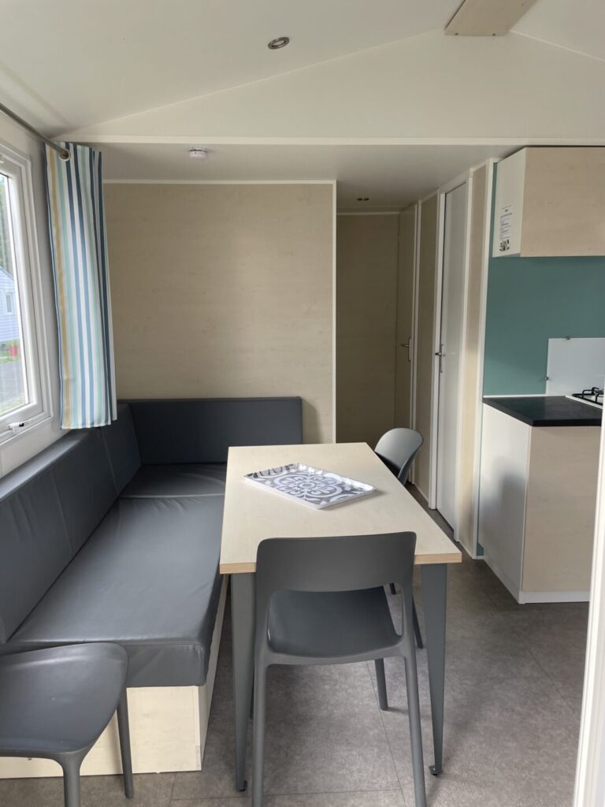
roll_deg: +0.6
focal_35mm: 26
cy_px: 404
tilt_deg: -10.1
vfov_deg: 67.3
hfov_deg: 53.1
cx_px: 302
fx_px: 606
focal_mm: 4.2
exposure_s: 1/121
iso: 64
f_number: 1.6
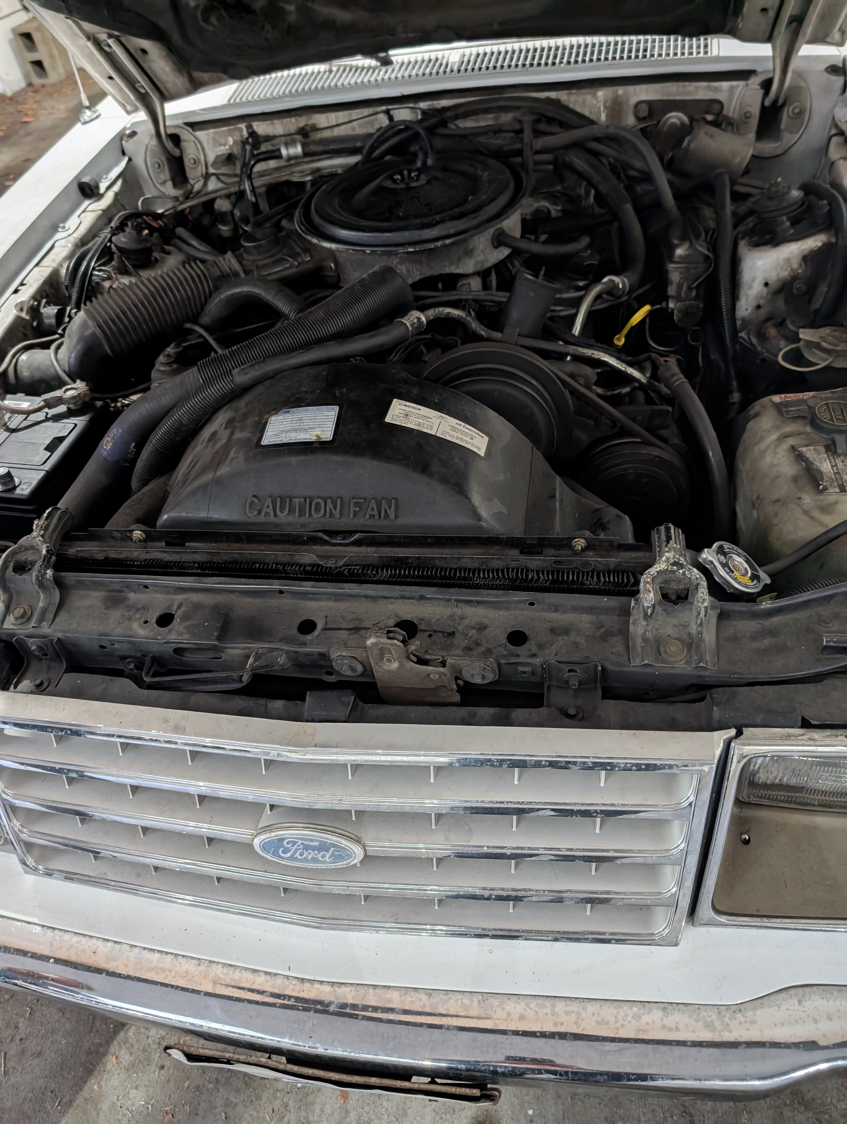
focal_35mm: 24
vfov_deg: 71.5
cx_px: 424
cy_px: 562
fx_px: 781
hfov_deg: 56.9
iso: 1446
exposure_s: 1/40
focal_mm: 6.9
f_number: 1.68
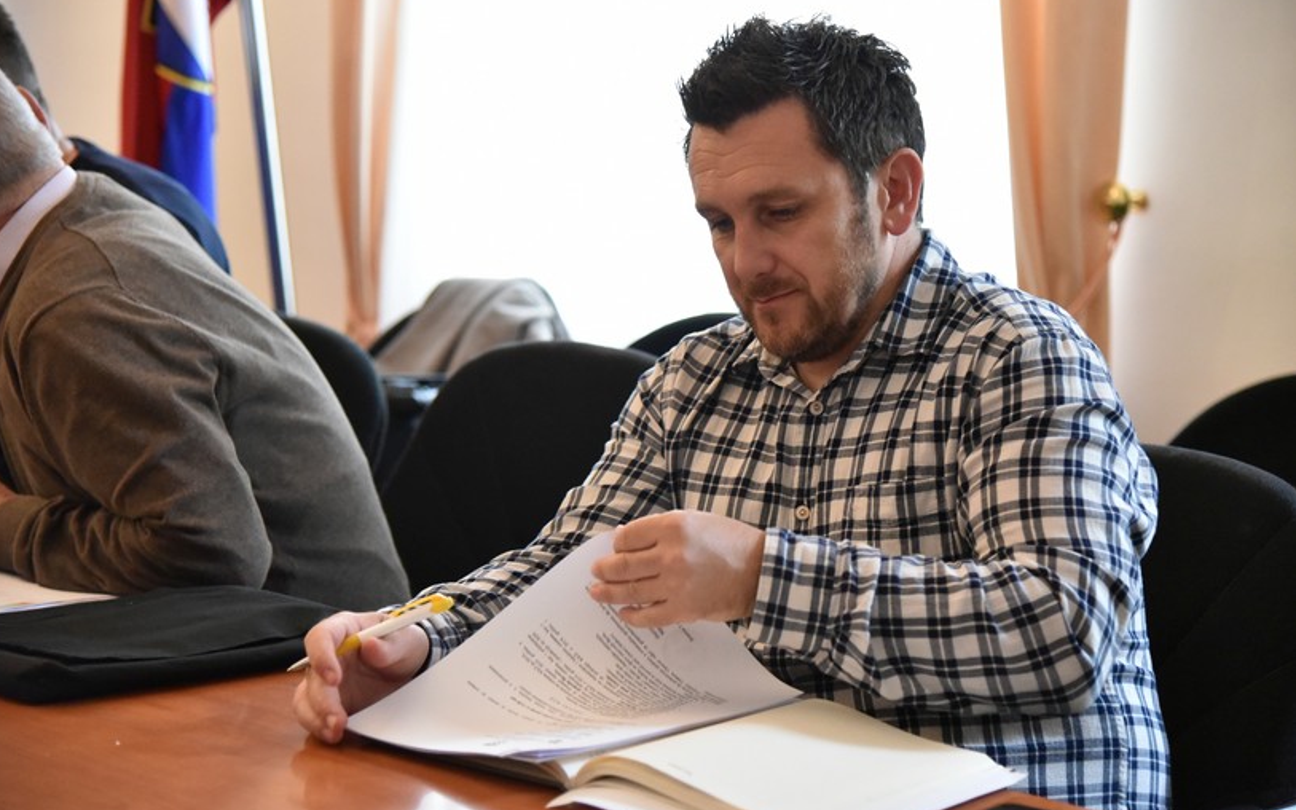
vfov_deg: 18.1
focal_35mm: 72
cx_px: 646
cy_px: 390
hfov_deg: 28.6
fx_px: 2543
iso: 10000
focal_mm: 70
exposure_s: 1/250
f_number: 4
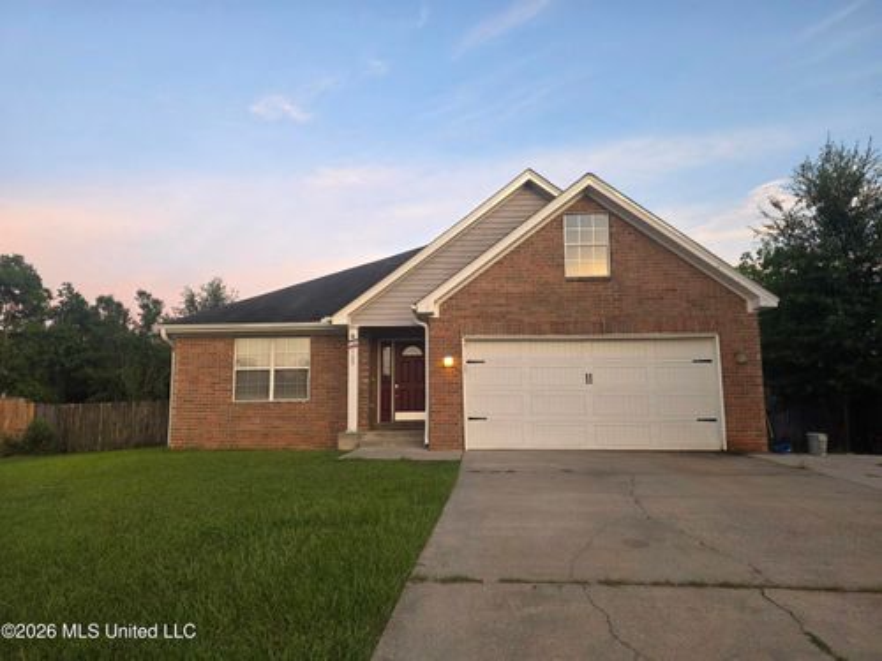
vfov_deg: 58.9
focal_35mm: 23
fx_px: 586
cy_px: 330
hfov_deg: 73.9
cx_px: 441
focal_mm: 6.25
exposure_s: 1/180
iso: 100
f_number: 1.7
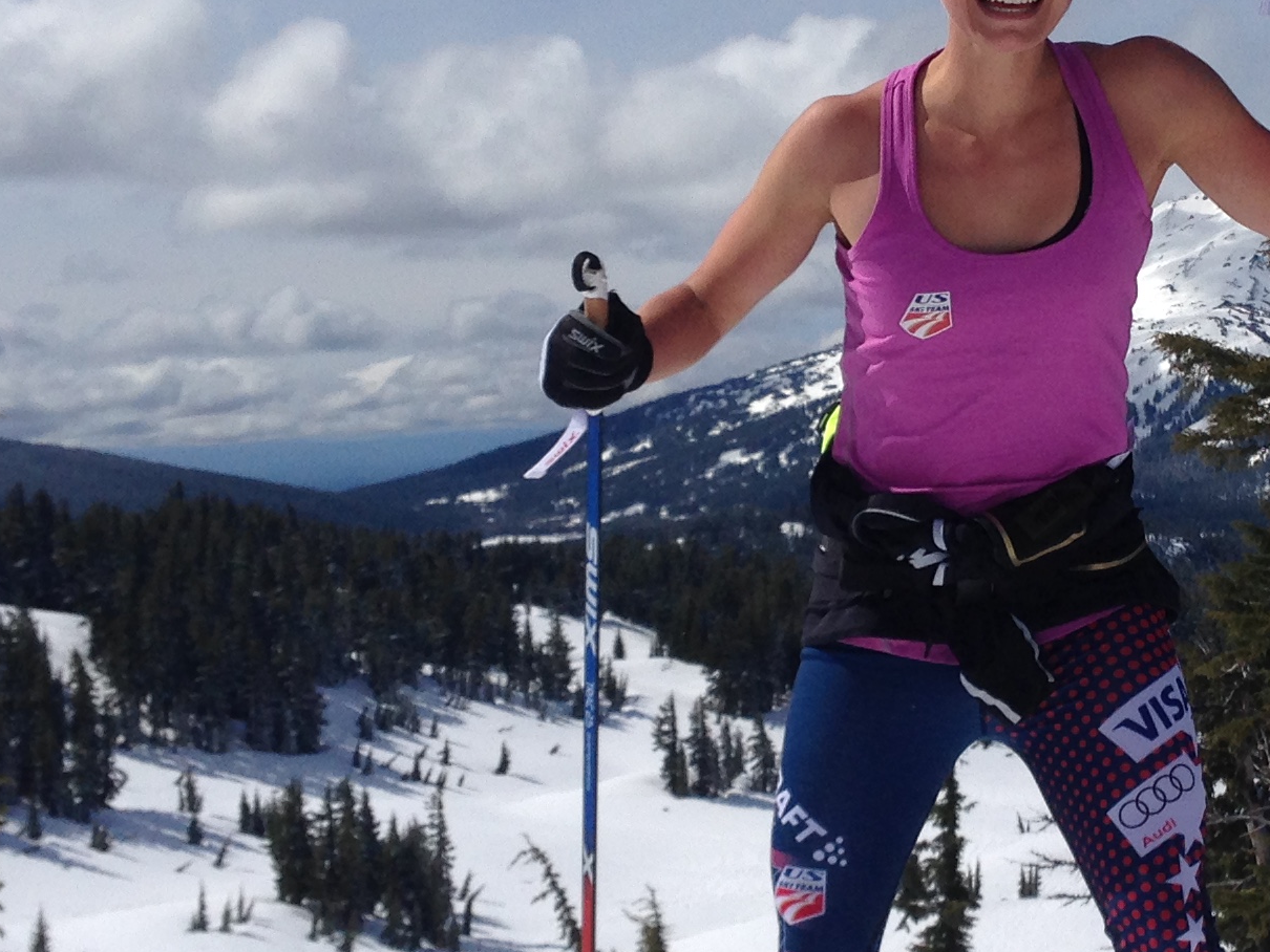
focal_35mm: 89
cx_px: 1002
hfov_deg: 21.7
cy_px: 460
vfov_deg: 16.6
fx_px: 3266
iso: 50
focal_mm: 4.12
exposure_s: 1/4525
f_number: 2.4
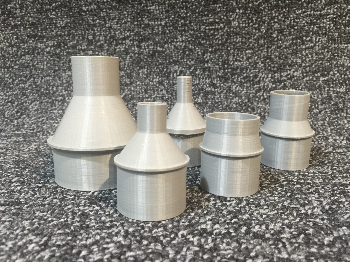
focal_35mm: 29
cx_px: 175
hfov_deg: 61.7
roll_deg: +1.1
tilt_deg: -13.8
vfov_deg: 48.2
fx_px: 293
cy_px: 131
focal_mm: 4.15
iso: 50
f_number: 2.2
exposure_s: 1/15
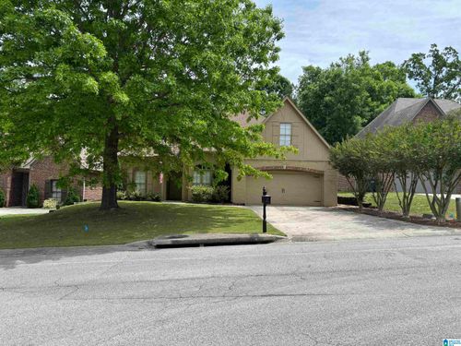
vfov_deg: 53.1
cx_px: 230
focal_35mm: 26
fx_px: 346
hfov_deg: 67.3
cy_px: 173
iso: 50
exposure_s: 1/2024
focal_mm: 5.96
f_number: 1.6
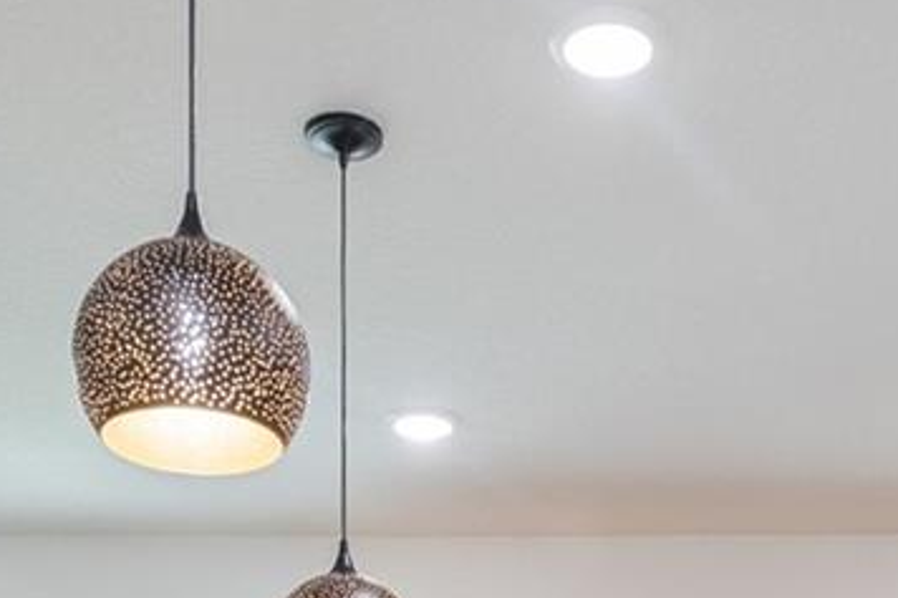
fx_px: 1795
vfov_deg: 15.6
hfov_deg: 28.1
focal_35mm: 72
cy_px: 1148
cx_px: 452
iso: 800
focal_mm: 16
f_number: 9
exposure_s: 1/30
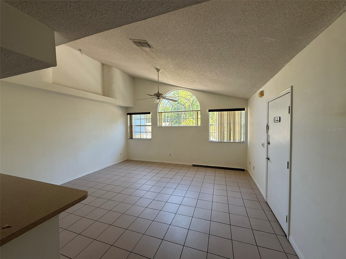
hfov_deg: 102.1
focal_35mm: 14
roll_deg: +0.0
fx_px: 140
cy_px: 130
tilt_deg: -1.9
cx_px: 173
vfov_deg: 85.7
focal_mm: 2.22
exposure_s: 1/99
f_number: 2.2
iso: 50
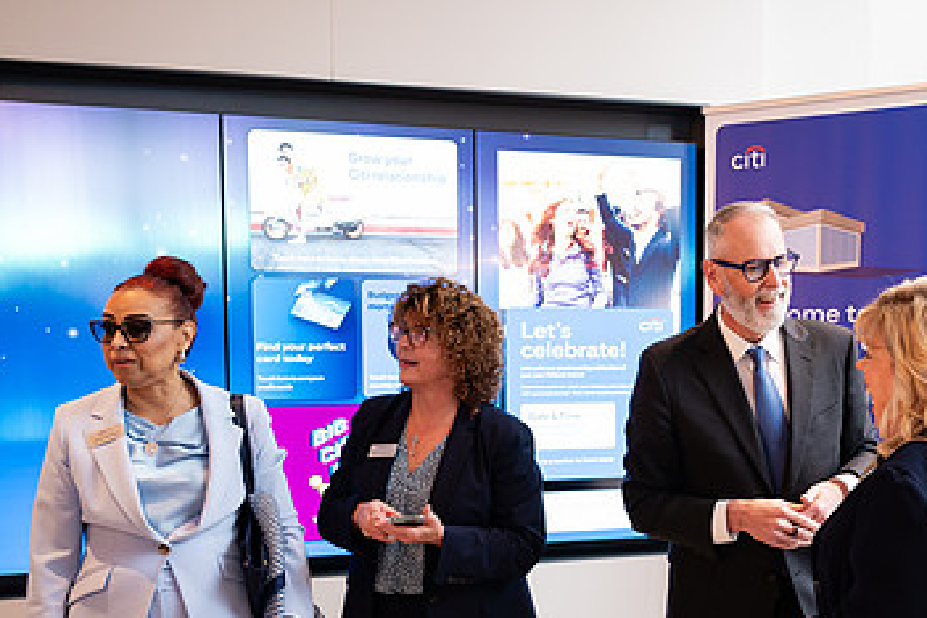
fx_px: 1184
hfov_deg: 42.1
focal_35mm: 46
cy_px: 422
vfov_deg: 29.0
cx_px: 630
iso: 1000
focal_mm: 27
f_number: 3.2
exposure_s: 1/200
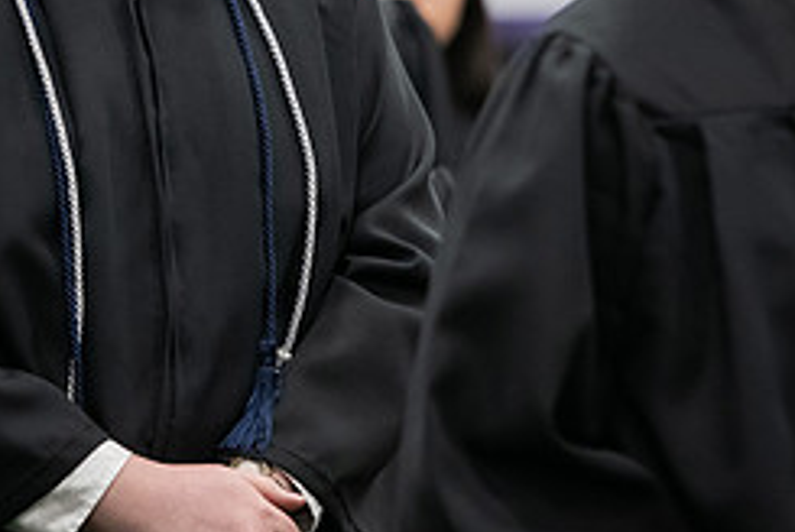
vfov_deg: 3.3
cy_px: -47
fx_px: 9153
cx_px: 234
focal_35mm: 414
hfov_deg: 5.0
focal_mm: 175
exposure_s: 1/200
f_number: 3.2
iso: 3200
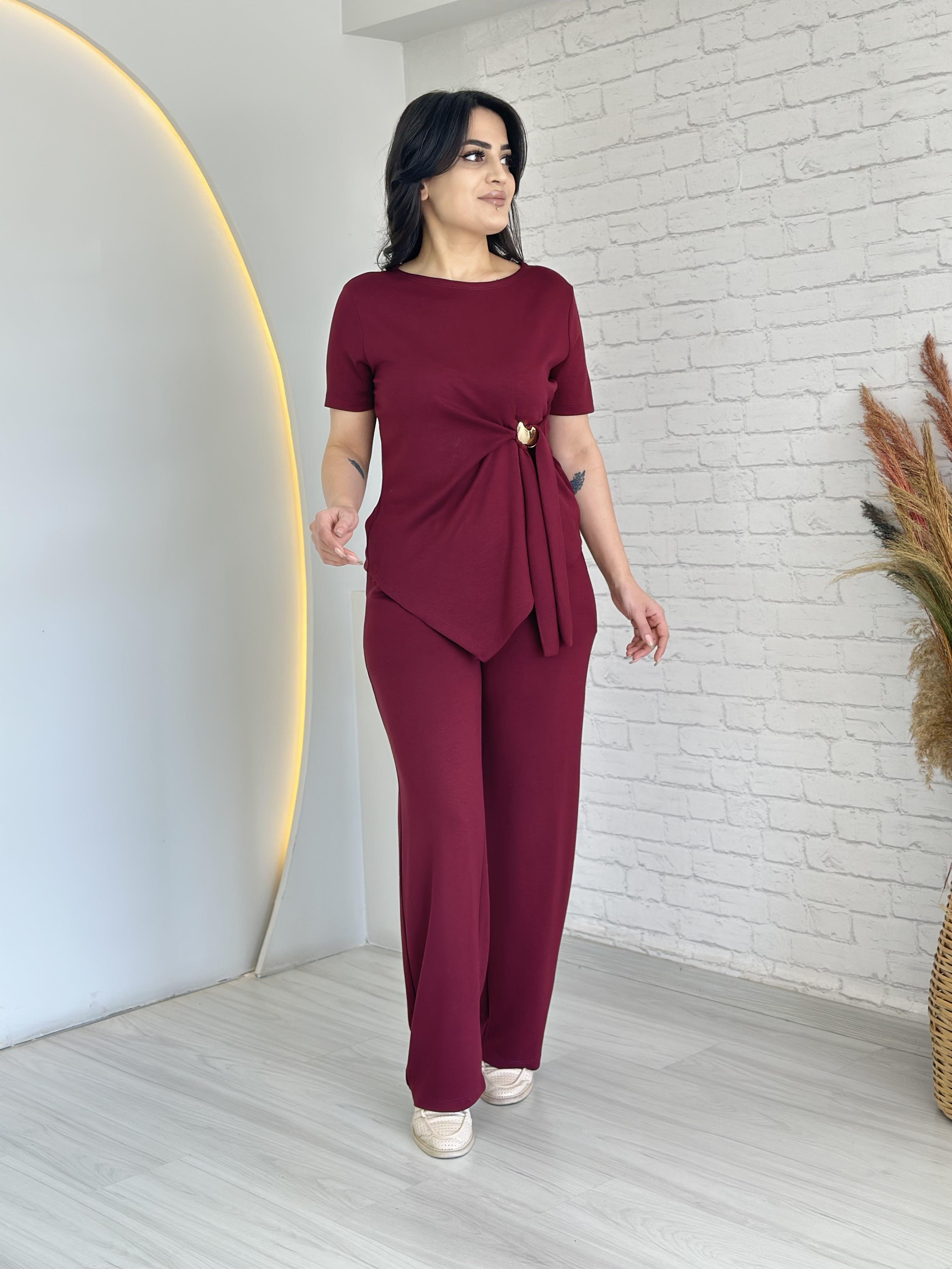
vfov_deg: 39.7
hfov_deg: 30.3
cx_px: 476
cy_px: 634
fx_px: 1760
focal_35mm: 48
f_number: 1.78
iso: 80
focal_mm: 6.86
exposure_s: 1/137
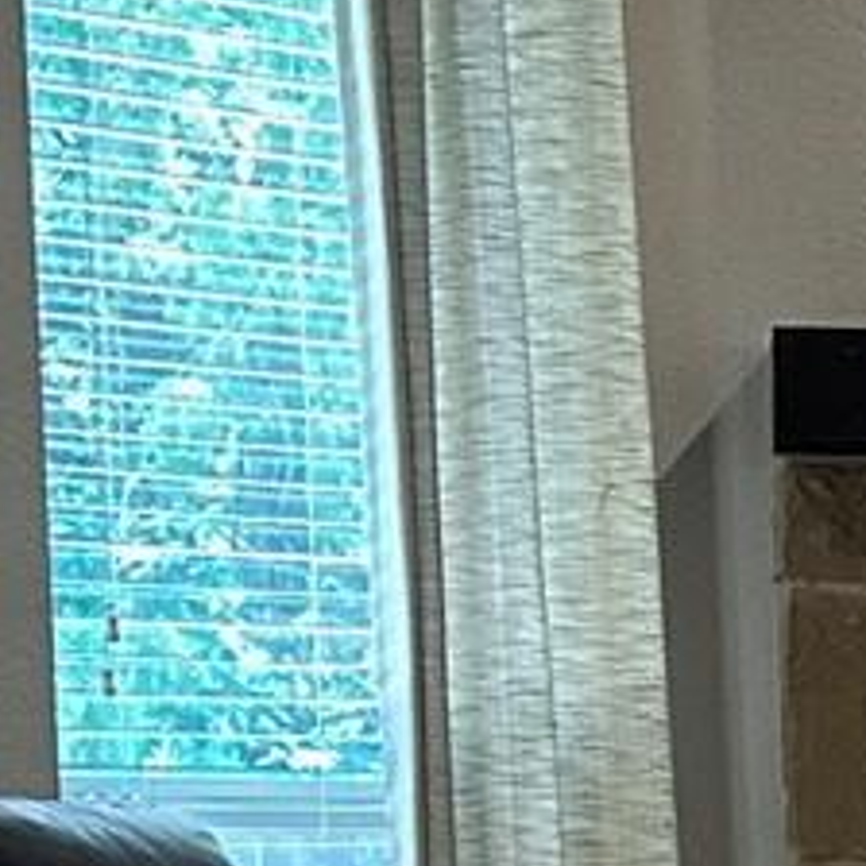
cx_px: 1976
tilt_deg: -4.4
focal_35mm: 194
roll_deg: +0.9
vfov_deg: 8.8
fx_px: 5491
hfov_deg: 8.4
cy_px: 1299
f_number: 1.78
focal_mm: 6.86
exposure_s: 1/60
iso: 200
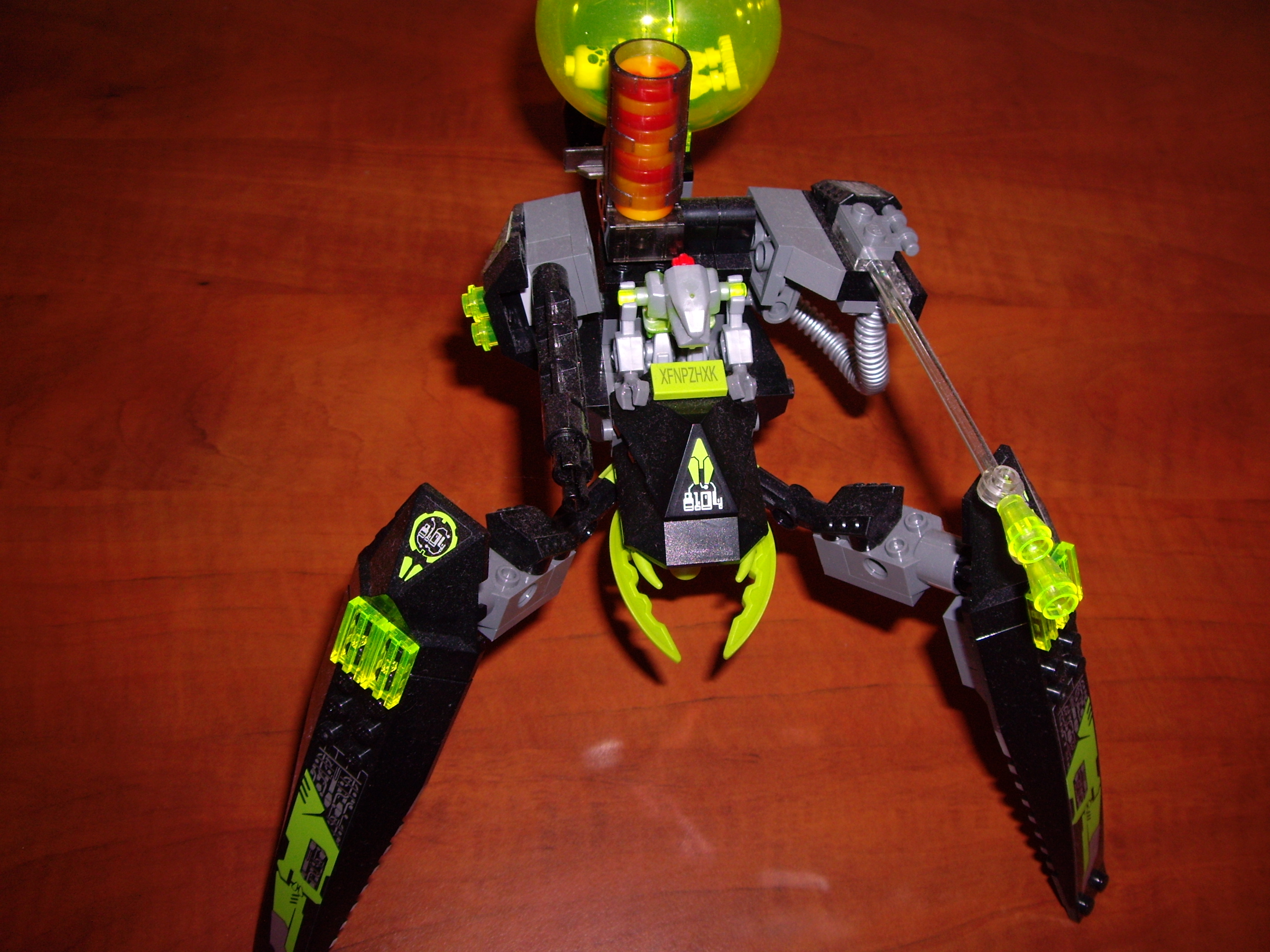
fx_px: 1394
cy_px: 476
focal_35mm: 38
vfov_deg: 37.7
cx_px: 635
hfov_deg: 49.0
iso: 64
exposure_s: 1/40
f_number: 4.3
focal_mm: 6.2
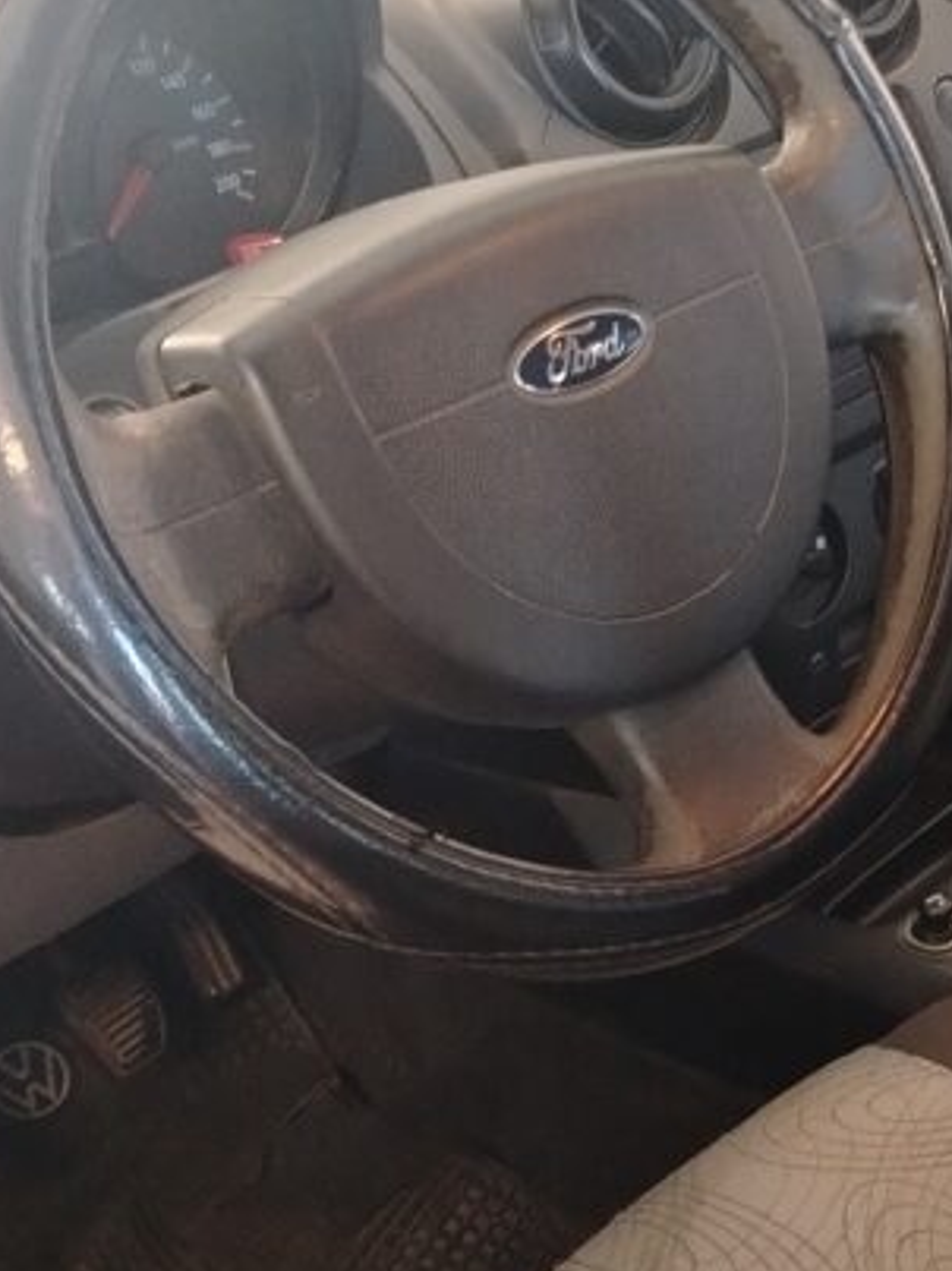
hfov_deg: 23.4
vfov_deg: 31.6
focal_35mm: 61
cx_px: 867
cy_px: 751
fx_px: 2238
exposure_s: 1/50
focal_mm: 5.25
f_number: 1.75
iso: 3191
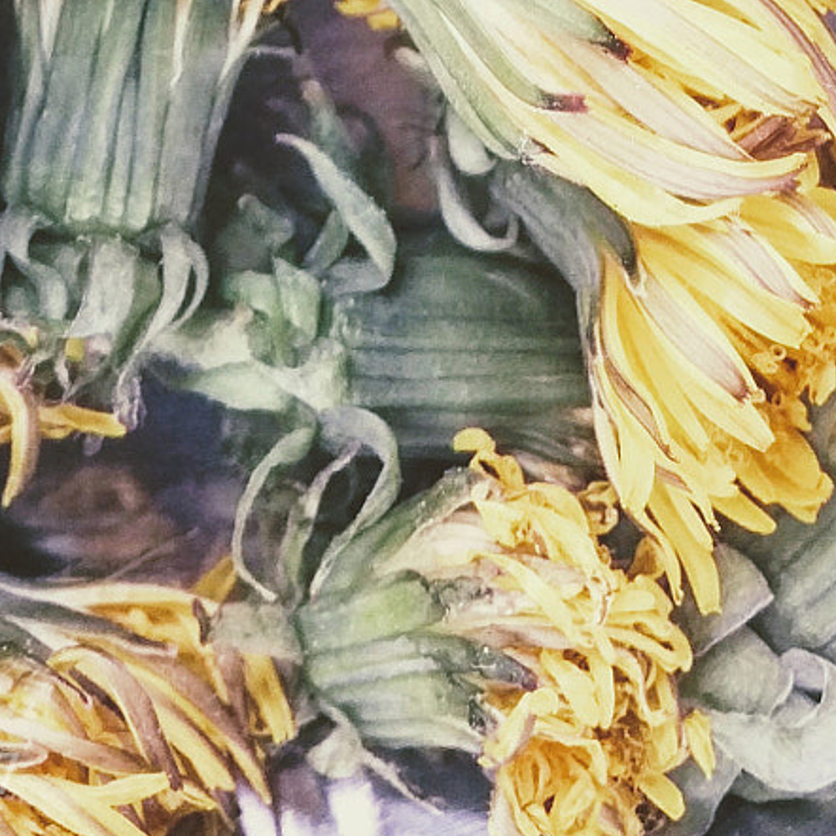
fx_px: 2623
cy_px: -590
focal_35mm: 96
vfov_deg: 15.9
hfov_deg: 18.0
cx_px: 166
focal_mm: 4.12
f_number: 2
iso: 337
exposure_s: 1/50
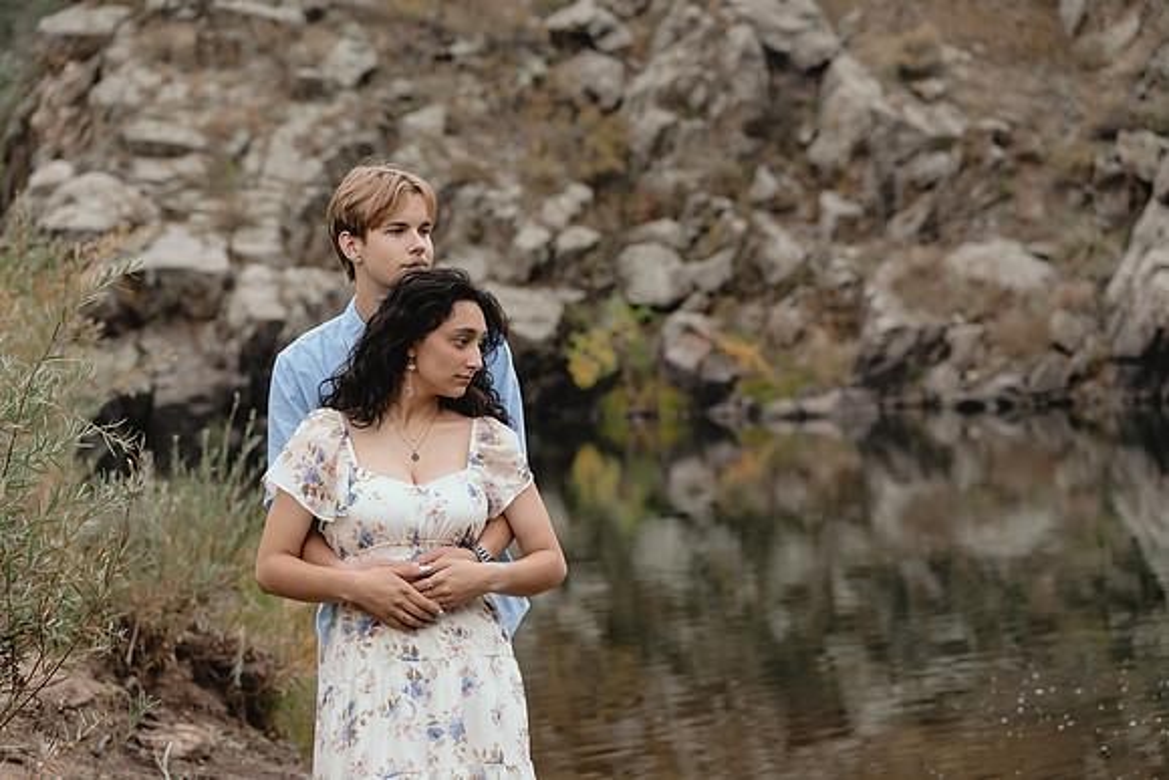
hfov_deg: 28.8
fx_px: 2273
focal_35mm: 70
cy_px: 390
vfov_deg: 19.5
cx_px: 584
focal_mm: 70
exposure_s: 1/250
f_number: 3.5
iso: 320
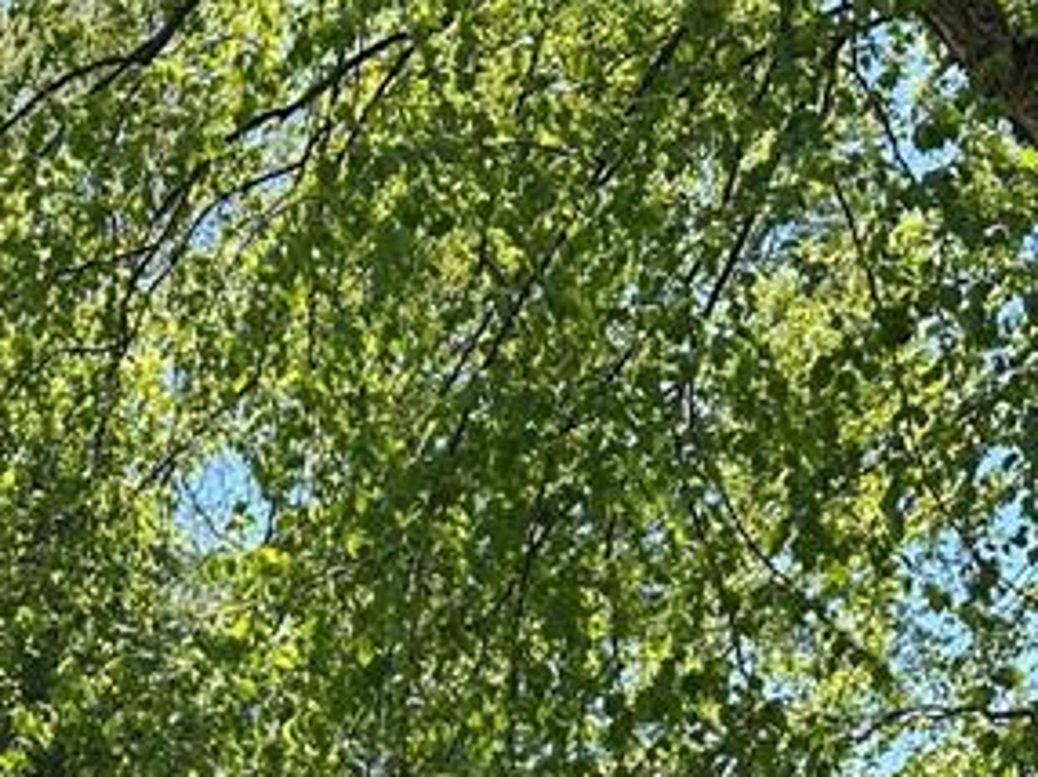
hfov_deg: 20.3
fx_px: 2577
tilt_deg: +7.0
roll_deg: +0.7
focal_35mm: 86
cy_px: 1020
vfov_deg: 16.2
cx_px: -406
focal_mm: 6.86
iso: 80
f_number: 1.78
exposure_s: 1/1412
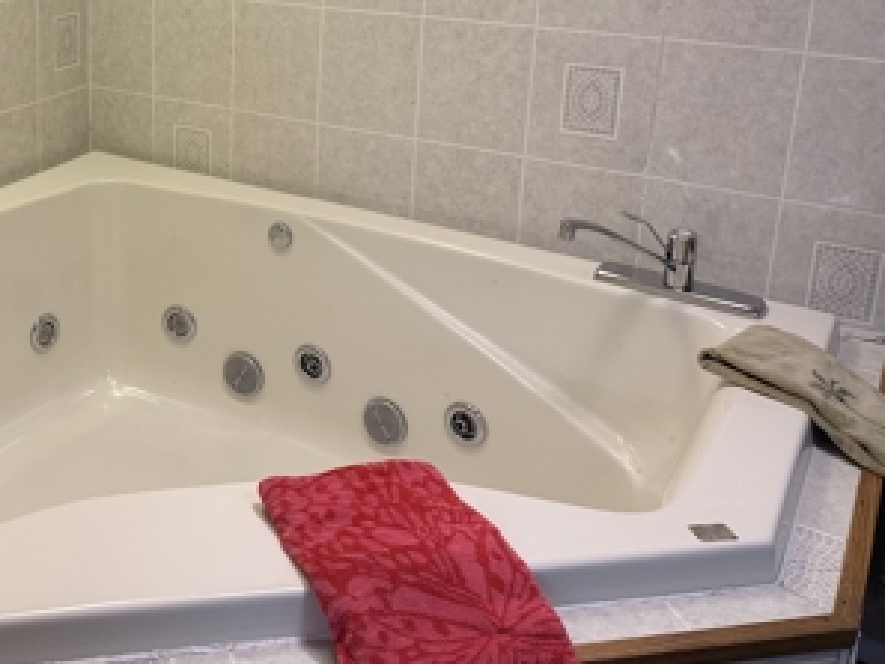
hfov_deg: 41.2
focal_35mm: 43
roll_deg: +0.0
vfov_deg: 32.6
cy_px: 125
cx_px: 130
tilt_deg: -16.3
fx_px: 1100
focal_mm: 6.76
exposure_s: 1/60
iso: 250
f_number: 1.78
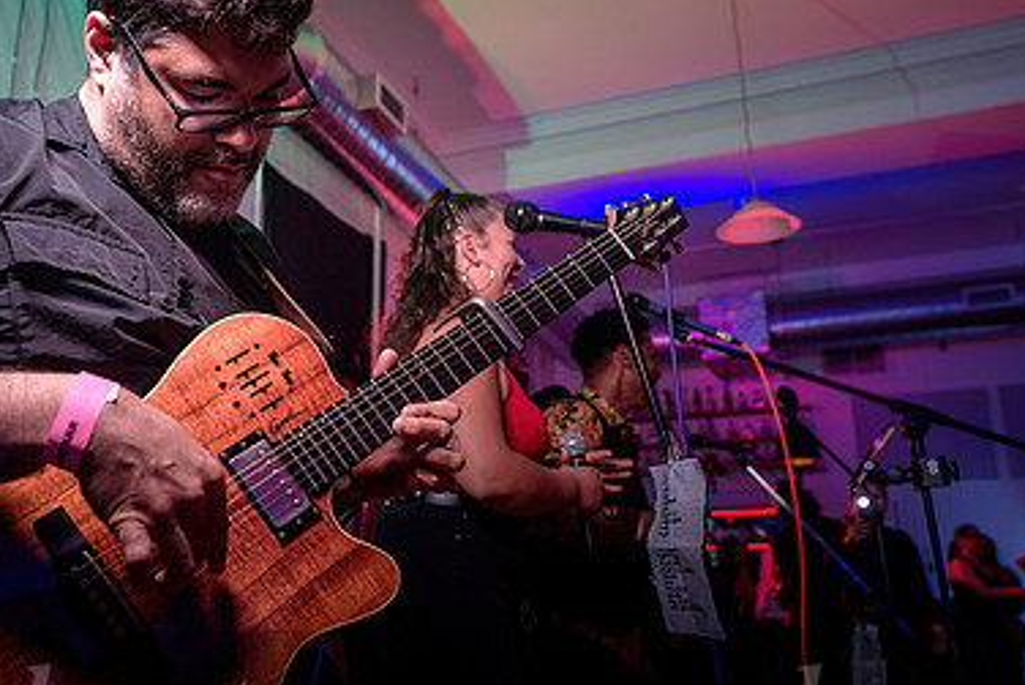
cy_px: 348
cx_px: 393
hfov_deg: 51.4
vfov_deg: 36.0
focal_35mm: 37
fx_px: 1054
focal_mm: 24
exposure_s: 1/60
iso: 400
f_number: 3.5
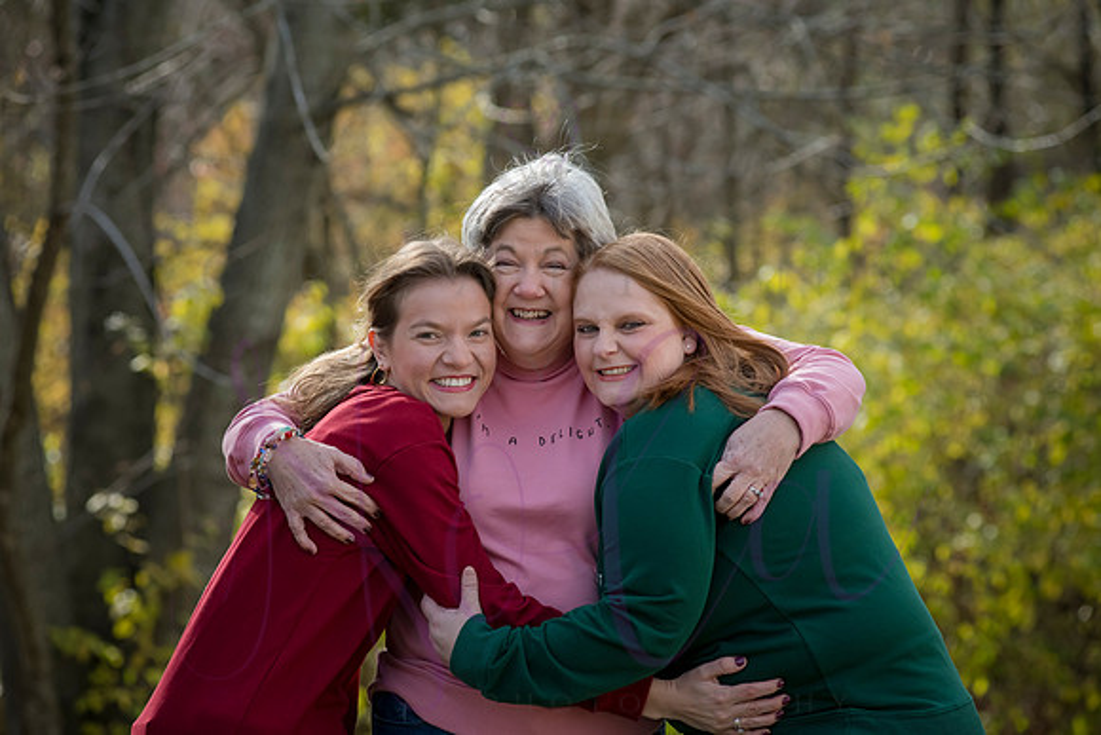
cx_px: 550
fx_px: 4130
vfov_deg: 10.2
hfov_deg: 15.2
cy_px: 368
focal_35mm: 135
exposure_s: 1/800
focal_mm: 135
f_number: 5
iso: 400
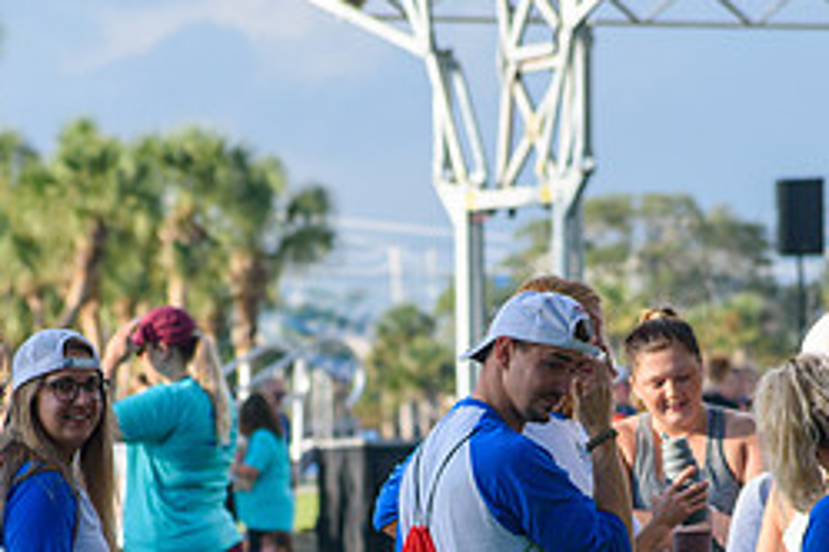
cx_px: 463
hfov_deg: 4.7
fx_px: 10039
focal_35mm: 436
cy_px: 640
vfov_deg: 3.1
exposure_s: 1/500
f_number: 5.6
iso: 200
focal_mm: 125
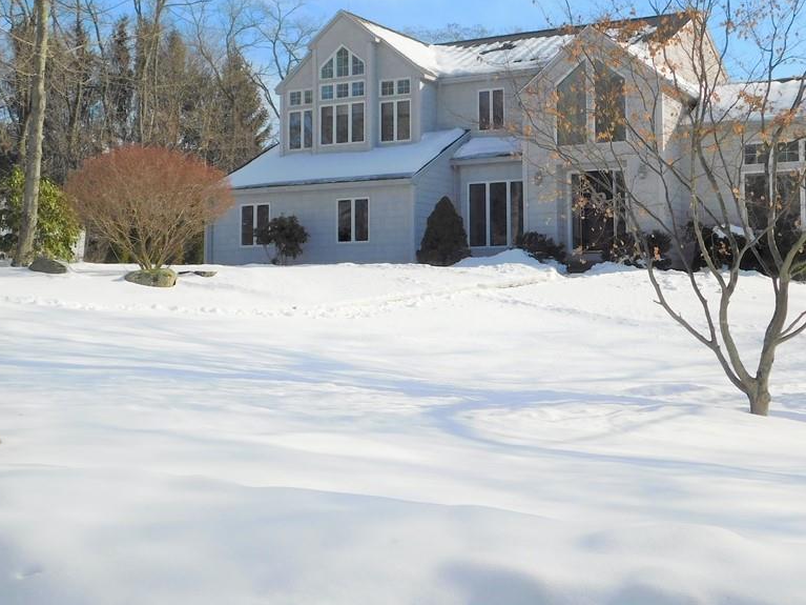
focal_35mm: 48
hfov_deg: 39.6
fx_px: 1117
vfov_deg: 30.1
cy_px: 226
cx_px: 453
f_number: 7
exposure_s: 1/640
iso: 125
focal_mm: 6.3
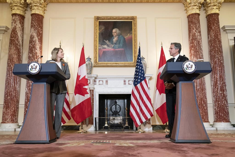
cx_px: 118
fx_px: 209
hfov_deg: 58.7
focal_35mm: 32
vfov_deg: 41.1
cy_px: 78
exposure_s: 1/250
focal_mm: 32
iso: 4000
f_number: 4
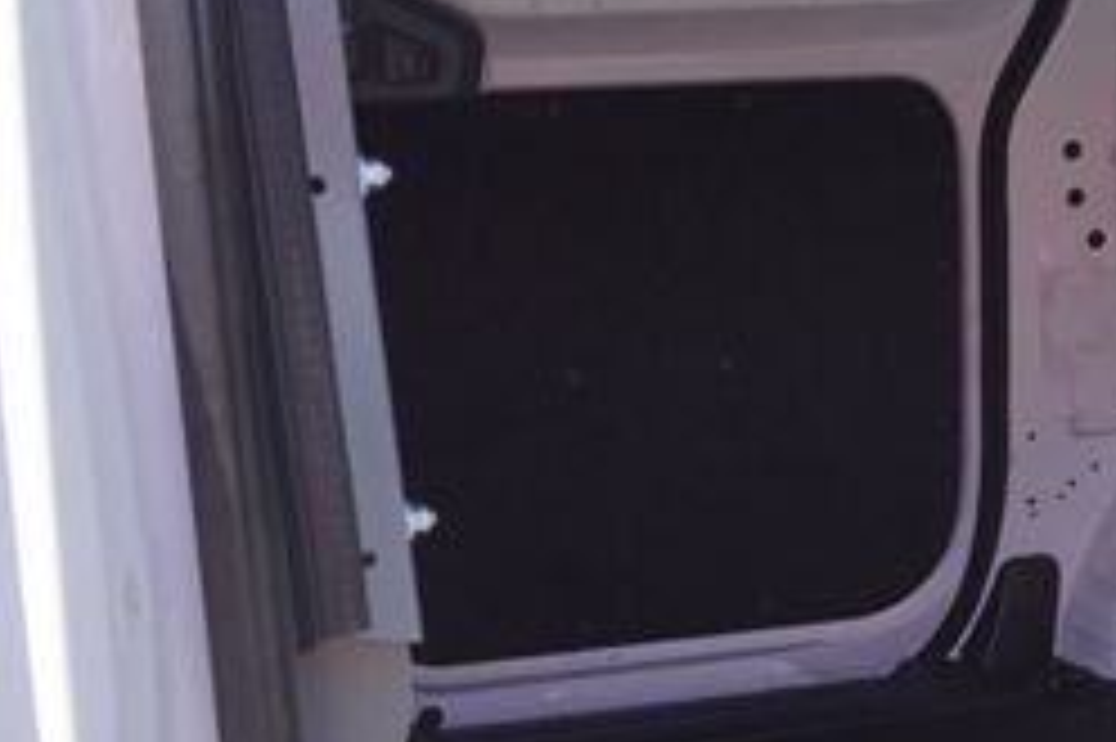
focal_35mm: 62
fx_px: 1921
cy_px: 427
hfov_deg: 30.9
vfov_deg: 21.9
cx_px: 1004
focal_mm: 16
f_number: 7.1
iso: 100
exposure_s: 1/100
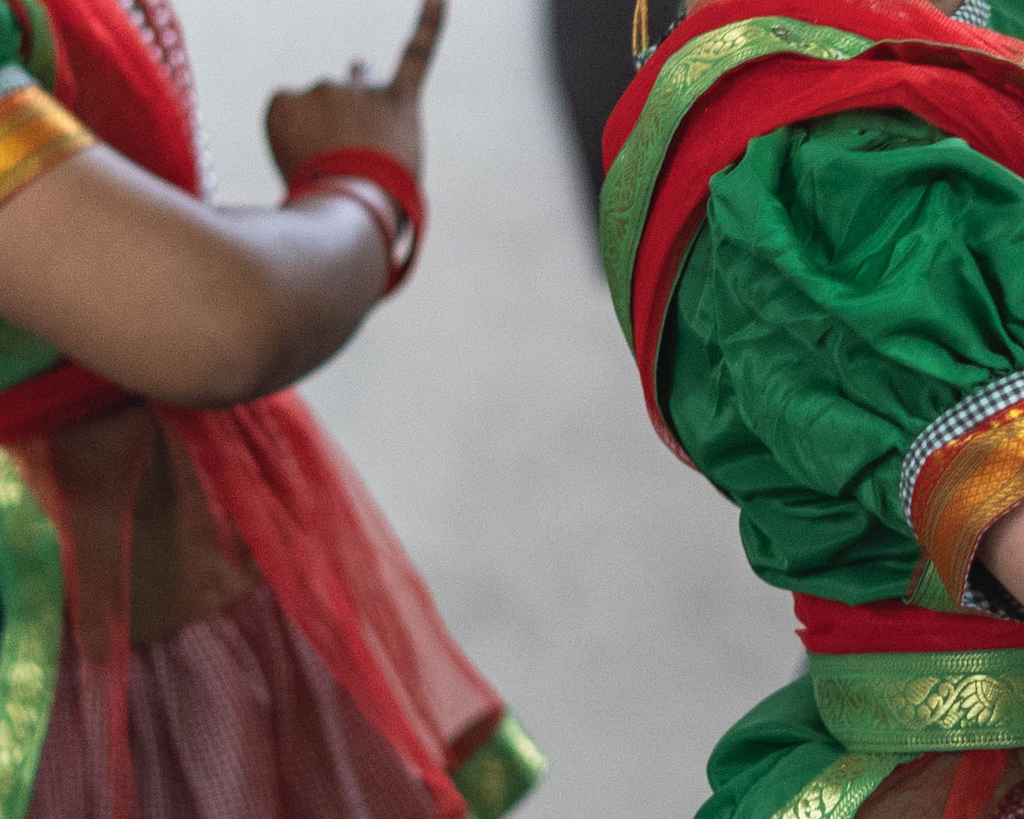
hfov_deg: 9.0
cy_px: 230
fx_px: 6486
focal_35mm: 214
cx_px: 1027
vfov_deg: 7.2
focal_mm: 50
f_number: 1.8
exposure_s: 1/125
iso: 1250
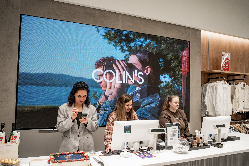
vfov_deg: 45.0
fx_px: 201
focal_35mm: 29
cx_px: 124
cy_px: 83
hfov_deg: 63.7
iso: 800
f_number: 2.8
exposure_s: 1/400
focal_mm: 29
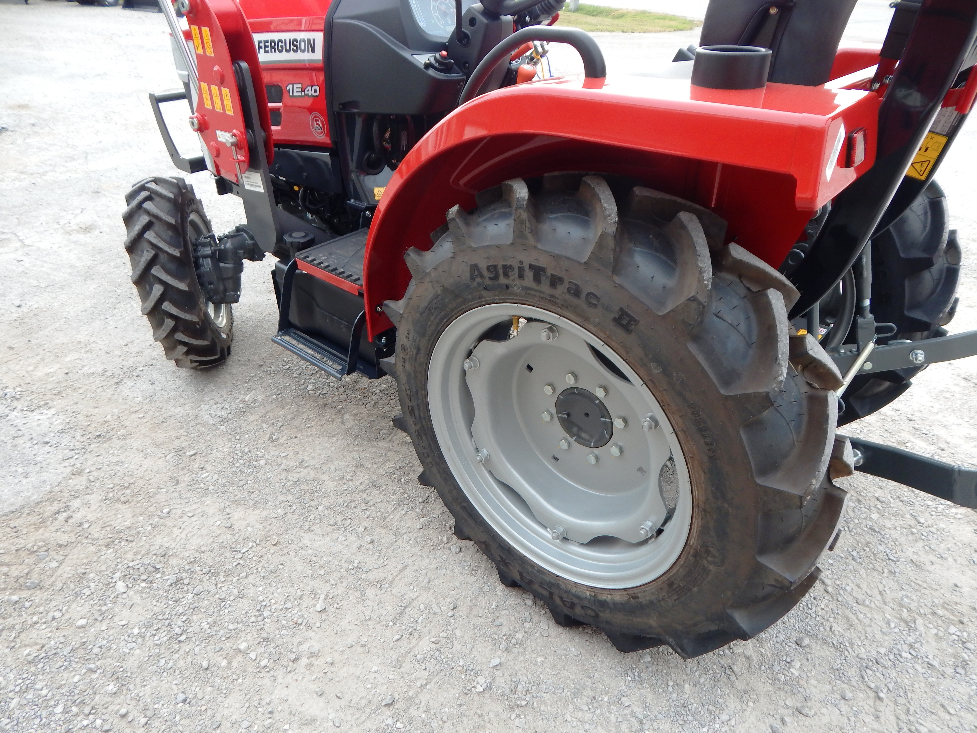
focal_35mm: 22
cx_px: 488
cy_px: 366
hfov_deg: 76.4
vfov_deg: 61.1
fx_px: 621
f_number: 3
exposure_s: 1/200
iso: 125
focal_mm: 4
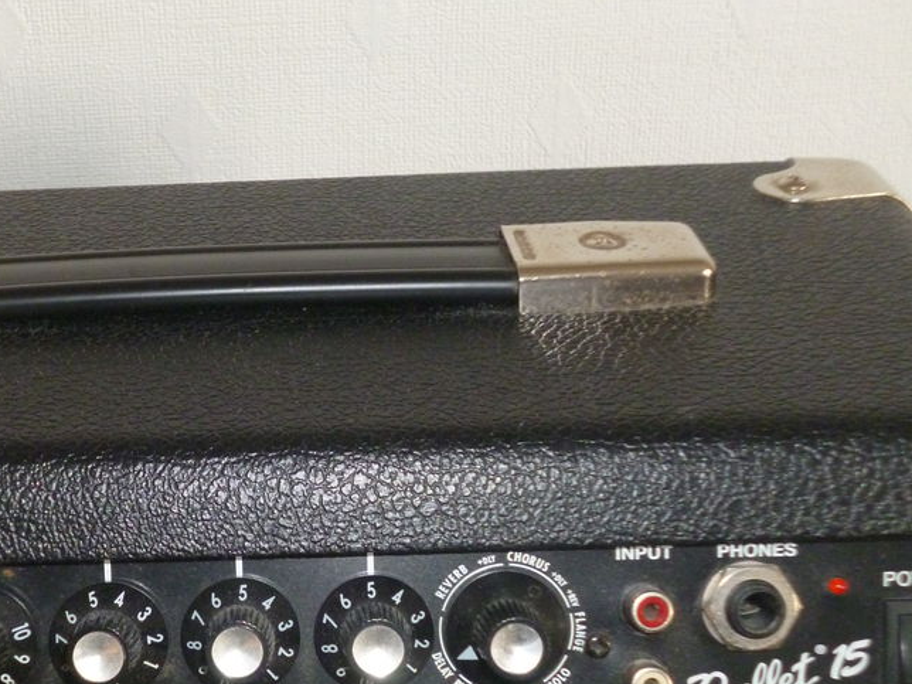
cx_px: 238
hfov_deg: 32.1
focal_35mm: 59
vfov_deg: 24.8
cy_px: 415
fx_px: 1554
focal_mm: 6.8
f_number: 3.2
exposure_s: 1/60
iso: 400
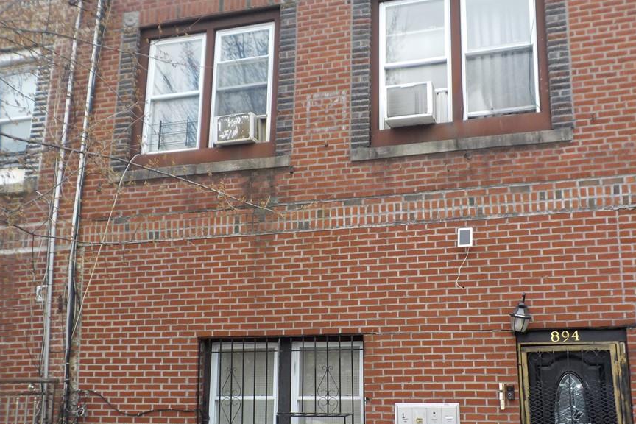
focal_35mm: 37
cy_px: 247
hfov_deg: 51.7
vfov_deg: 35.9
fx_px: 654
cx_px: 360
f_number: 3.3
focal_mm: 4.1
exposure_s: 1/250
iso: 125
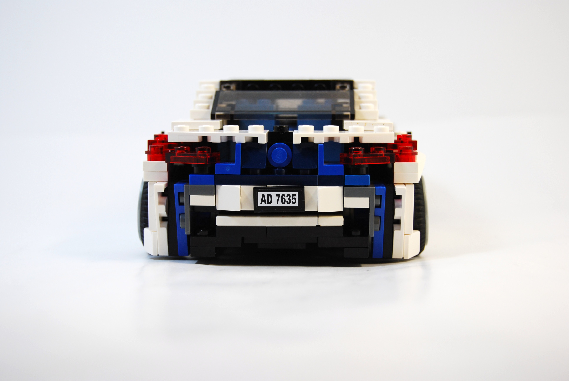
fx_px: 1092
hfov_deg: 29.2
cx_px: 284
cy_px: 190
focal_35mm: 69
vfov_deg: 19.8
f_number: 5.3
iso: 200
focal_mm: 46
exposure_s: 1/125
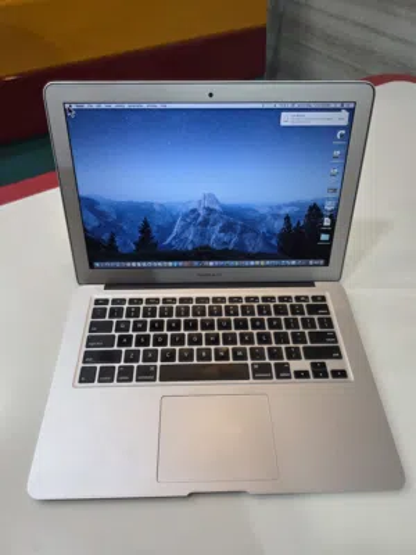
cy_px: 278
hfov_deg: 58.9
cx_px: 208
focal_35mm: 23
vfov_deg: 73.9
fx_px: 369
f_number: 1.7
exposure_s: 1/100
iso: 200
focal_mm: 6.3
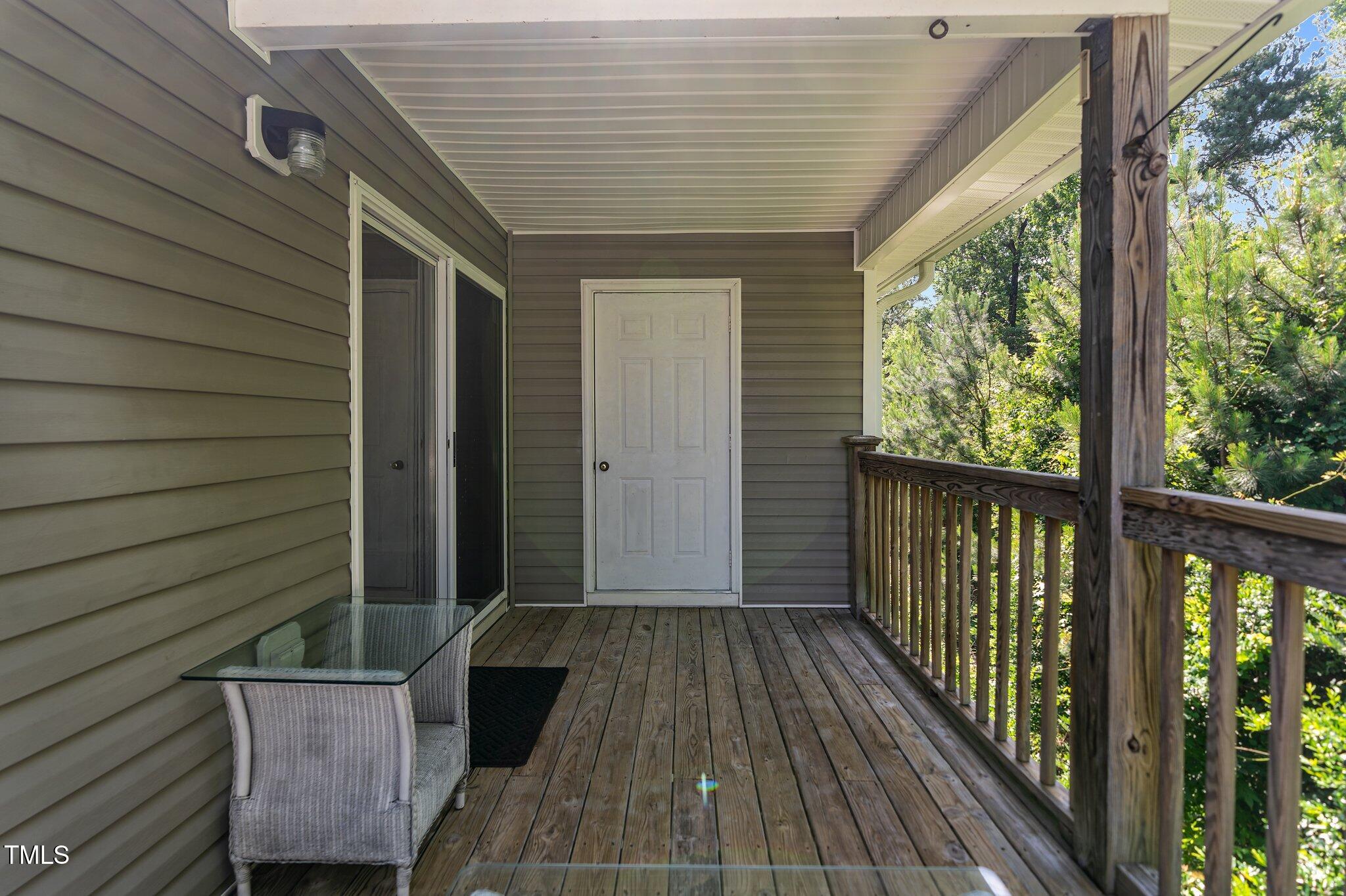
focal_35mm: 16
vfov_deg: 73.7
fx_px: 598
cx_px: 673
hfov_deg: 96.7
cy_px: 448
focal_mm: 16
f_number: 4.5
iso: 64
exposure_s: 1/80
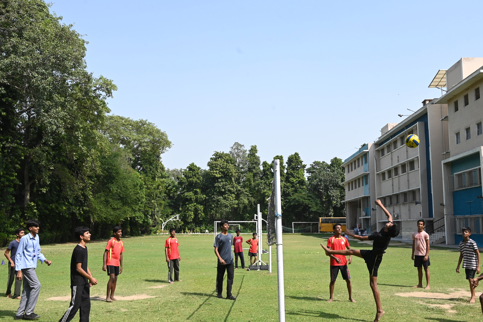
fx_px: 491
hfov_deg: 52.3
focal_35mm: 37
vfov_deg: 36.3
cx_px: 264
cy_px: 165
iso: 400
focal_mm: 29.5
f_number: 10
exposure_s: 1/400
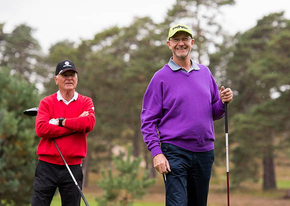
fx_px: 1458
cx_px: 162
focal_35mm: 177
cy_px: 82
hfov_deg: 11.4
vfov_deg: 8.1
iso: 1000
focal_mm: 140
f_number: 4
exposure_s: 1/1000
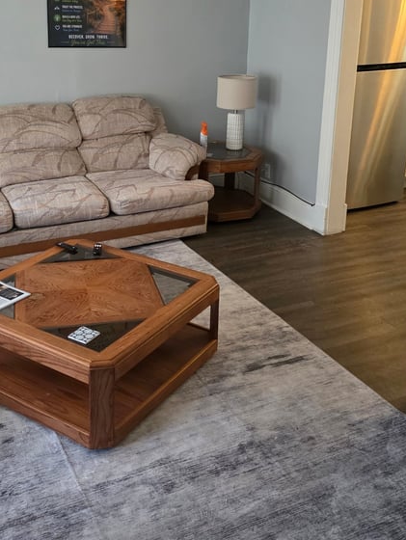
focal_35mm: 42
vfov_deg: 44.2
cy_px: 185
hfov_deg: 34.2
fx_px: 656
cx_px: 153
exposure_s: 1/120
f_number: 1.7
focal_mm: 6.25
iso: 1250
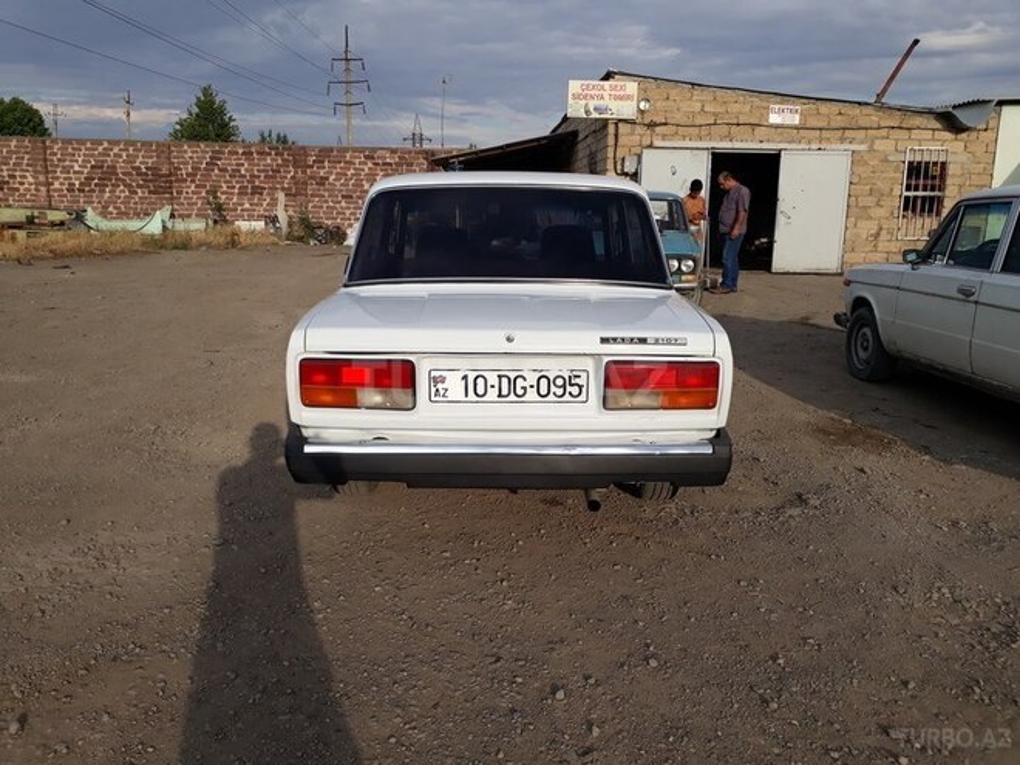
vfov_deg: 51.4
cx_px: 510
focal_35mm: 27
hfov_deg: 65.3
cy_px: 382
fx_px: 796
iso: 40
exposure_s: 1/822
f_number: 1.9
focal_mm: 3.6
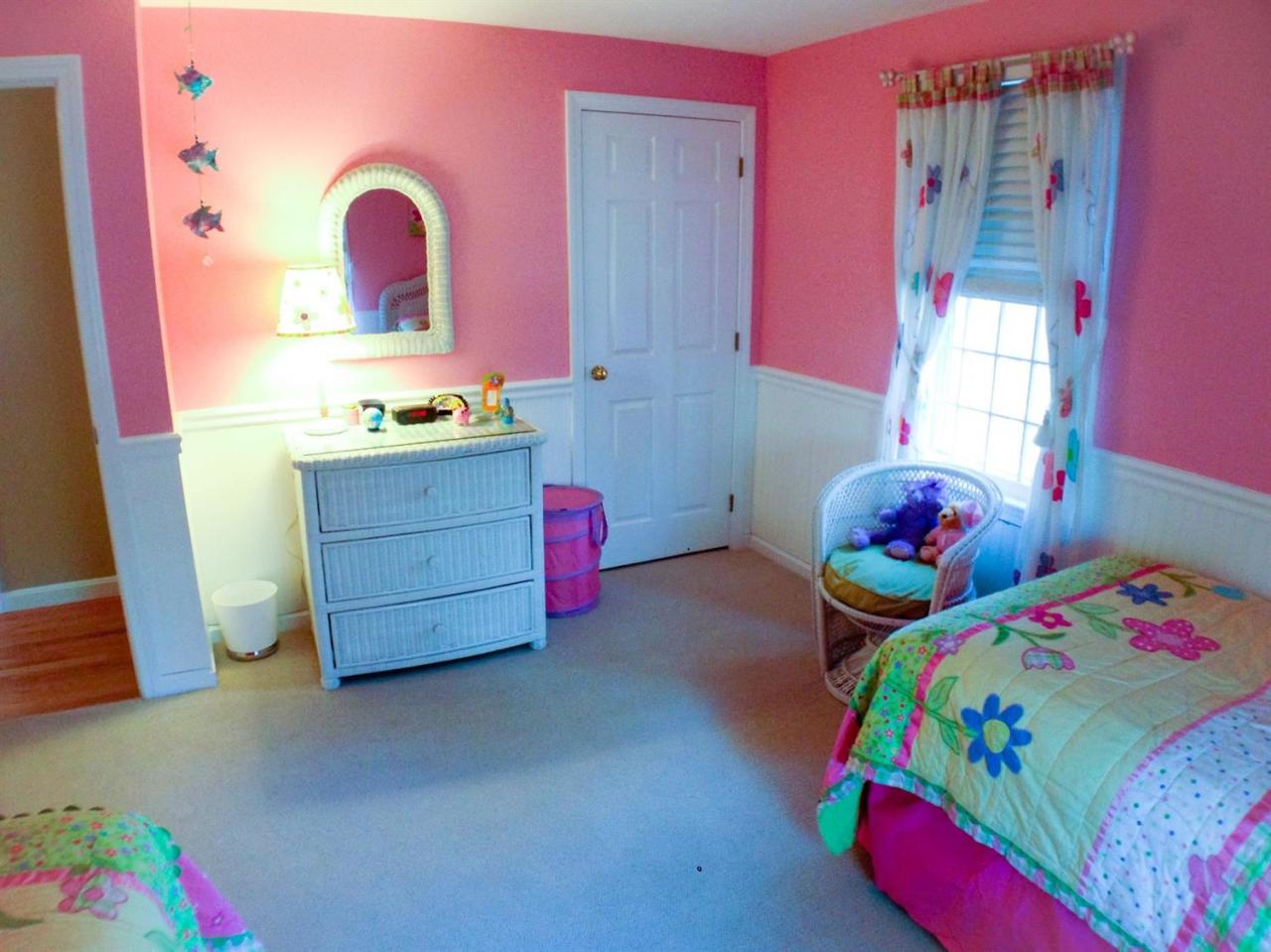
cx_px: 636
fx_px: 1211
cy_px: 476
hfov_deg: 55.4
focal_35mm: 33
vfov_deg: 42.9
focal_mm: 4.12
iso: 160
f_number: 2.4
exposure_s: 1/20
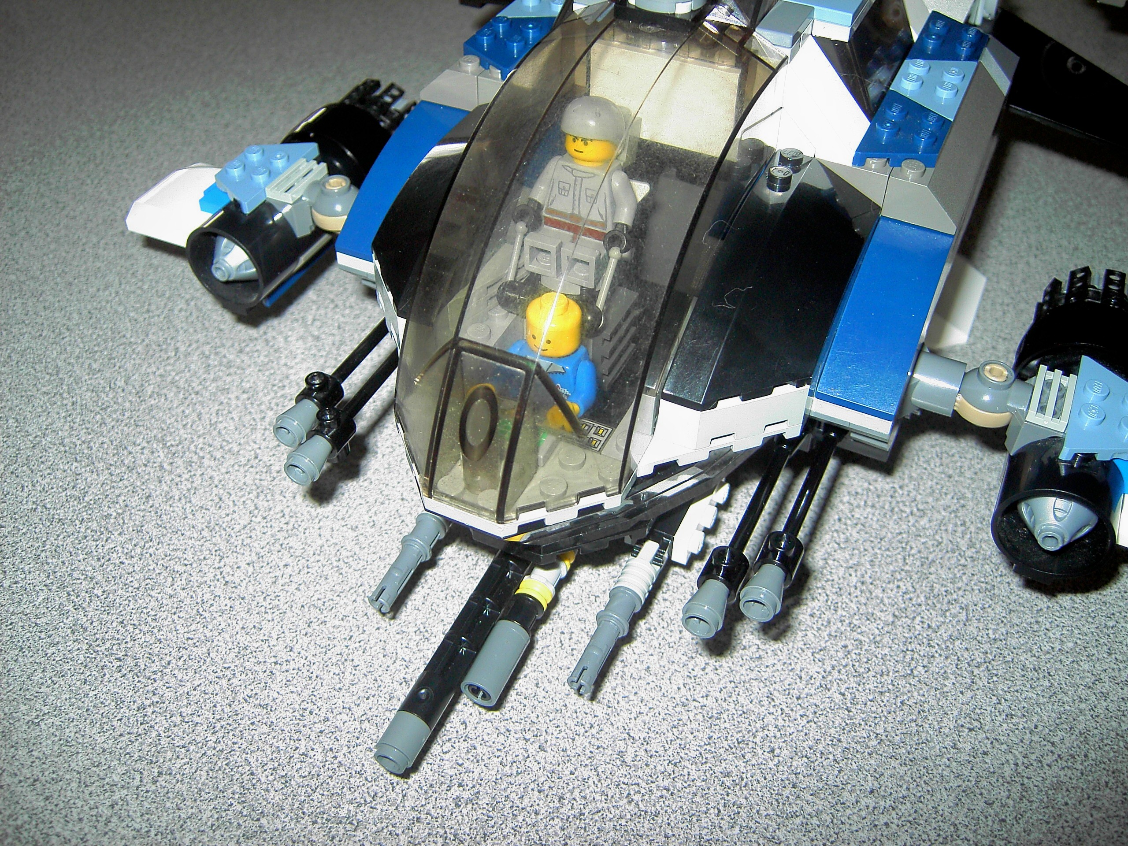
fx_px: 1141
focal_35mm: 35
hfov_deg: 52.6
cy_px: 423
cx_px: 564
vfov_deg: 40.7
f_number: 2.8
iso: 100
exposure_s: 1/50
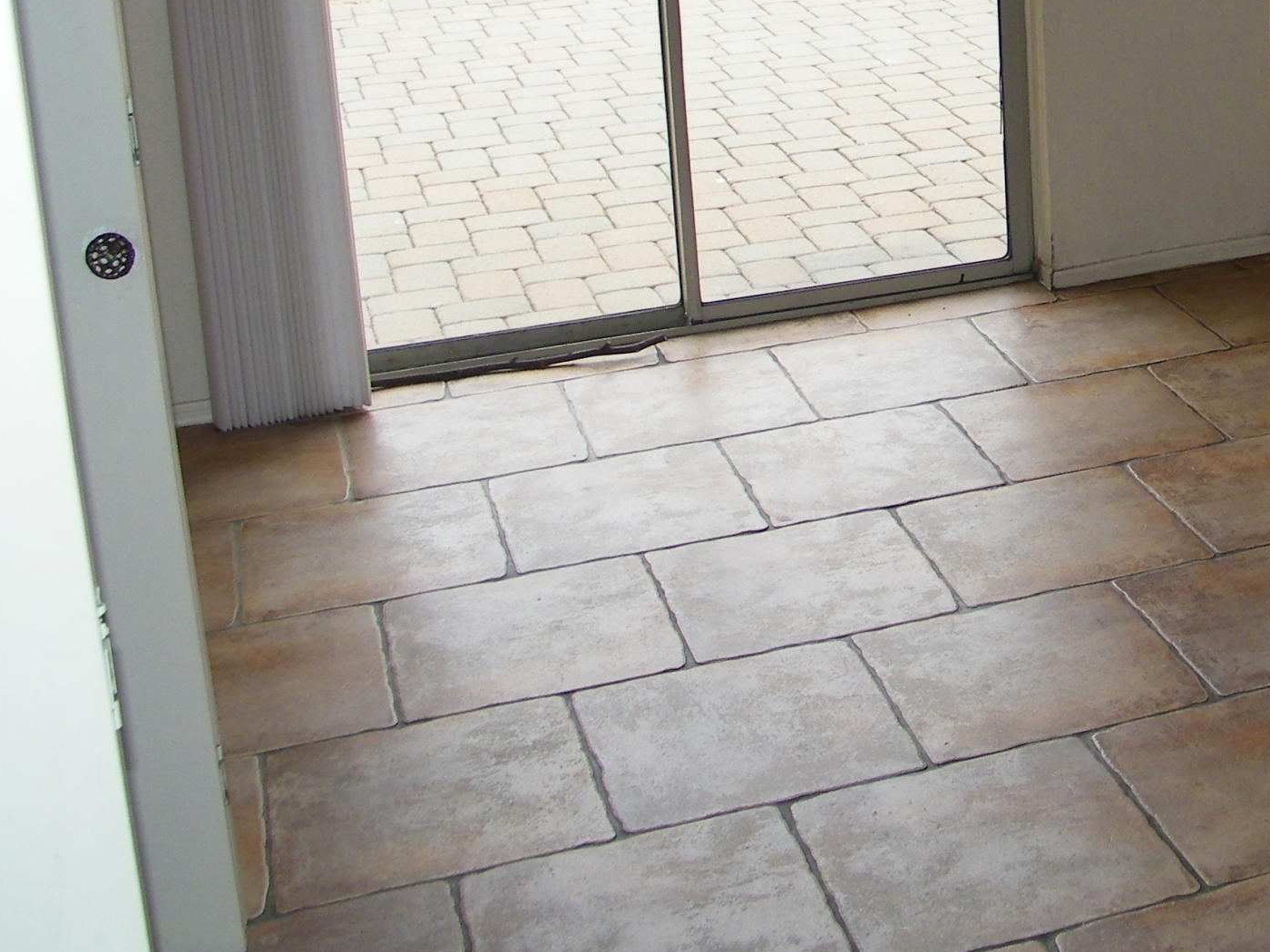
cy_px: 26
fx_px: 2201
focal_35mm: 60
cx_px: 1173
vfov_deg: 23.5
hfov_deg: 30.6
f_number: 3.5
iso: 80
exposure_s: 1/80
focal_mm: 5
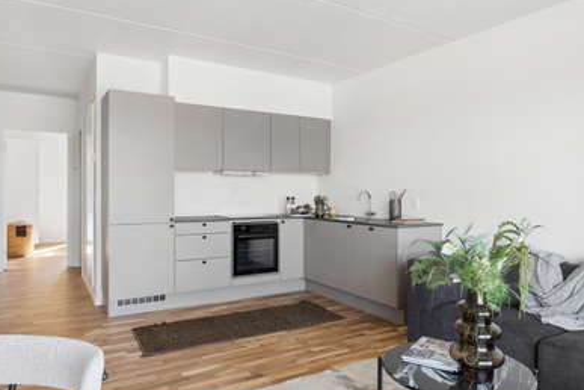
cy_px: 207
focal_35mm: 27
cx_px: 301
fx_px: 435
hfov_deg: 67.7
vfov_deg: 48.2
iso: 200
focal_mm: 16.5
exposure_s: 1/6
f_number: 8
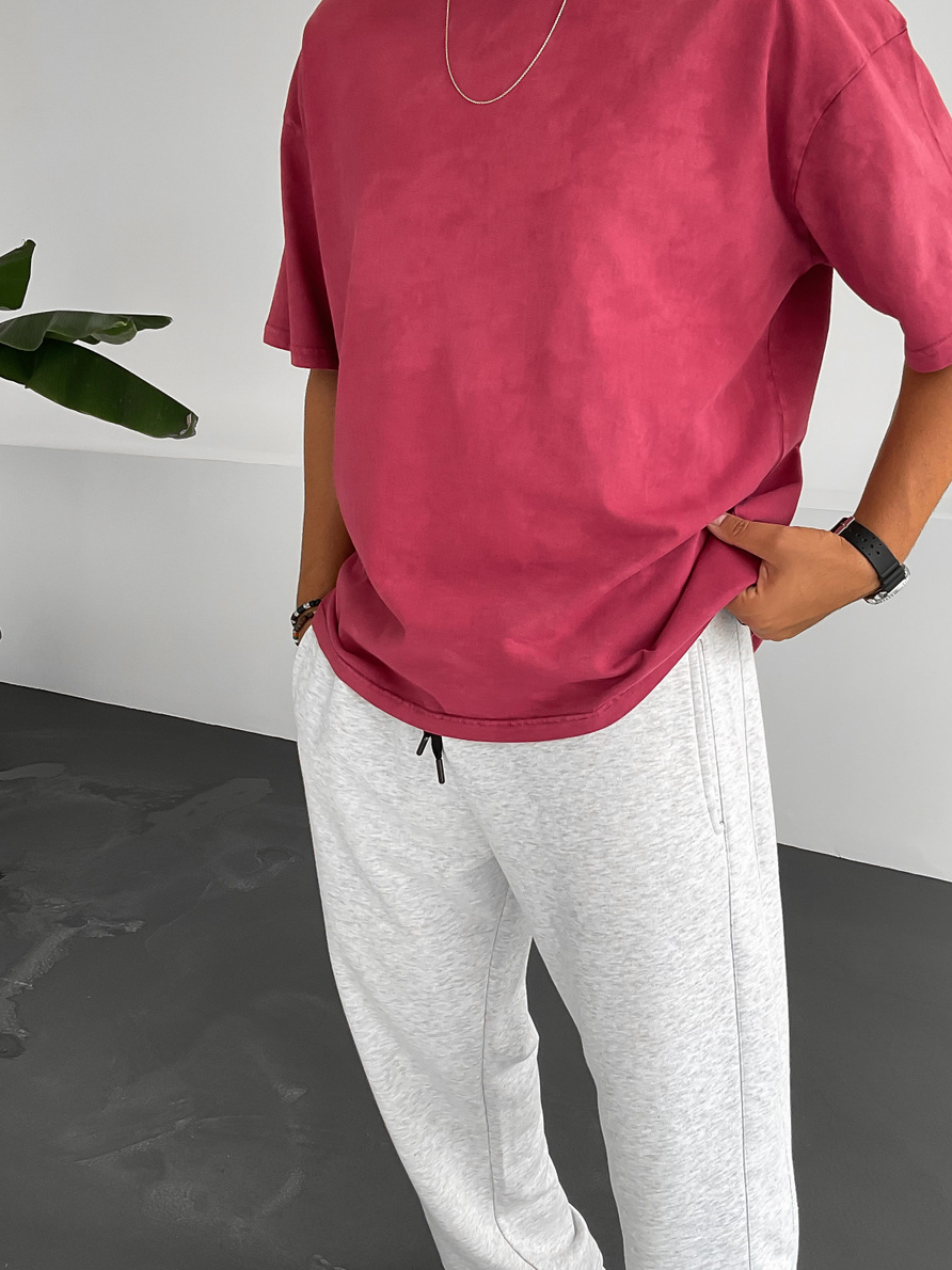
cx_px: 553
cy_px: 624
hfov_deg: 36.7
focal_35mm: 39
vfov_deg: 47.9
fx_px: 1431
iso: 25
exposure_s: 1/120
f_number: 1.8
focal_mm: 3
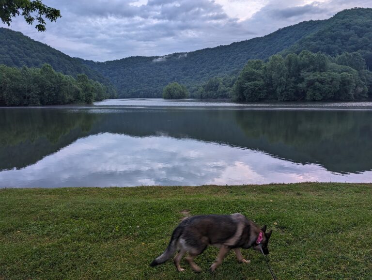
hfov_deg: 71.5
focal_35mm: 24
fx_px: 258
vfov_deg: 56.9
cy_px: 140
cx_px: 186
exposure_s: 1/54.8
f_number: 1.68
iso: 38
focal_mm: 6.9
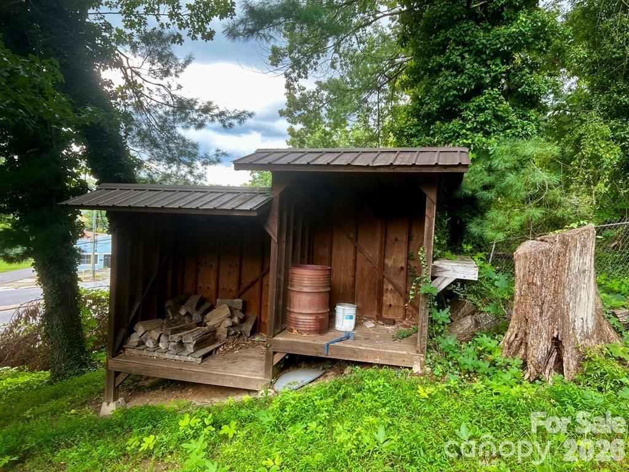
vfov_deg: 53.1
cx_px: 314
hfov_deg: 67.3
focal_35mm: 26
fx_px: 472
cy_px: 236
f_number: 1.5
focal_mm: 5.7
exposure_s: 1/178
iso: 40
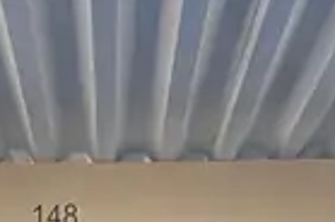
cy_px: 355
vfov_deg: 17.3
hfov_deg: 29.1
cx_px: 113
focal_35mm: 69
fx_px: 641
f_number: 1.4
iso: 20
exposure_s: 1/180
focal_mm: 6.5
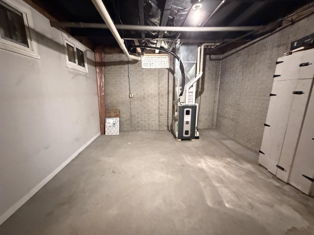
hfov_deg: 102.1
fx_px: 127
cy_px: 118
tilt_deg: -10.3
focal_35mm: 14
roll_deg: +1.0
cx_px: 157
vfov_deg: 85.7
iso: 2000
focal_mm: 2.22
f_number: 2.2
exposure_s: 1/30
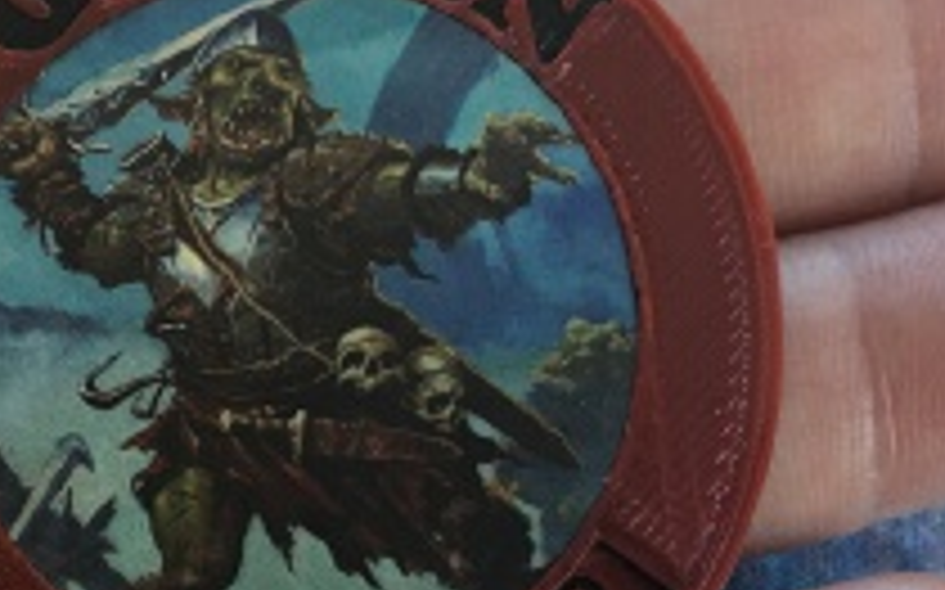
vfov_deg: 16.7
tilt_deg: -65.2
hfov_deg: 26.2
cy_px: 383
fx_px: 2008
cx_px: 245
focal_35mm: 78
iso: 32
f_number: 2.2
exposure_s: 1/15
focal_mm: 4.15
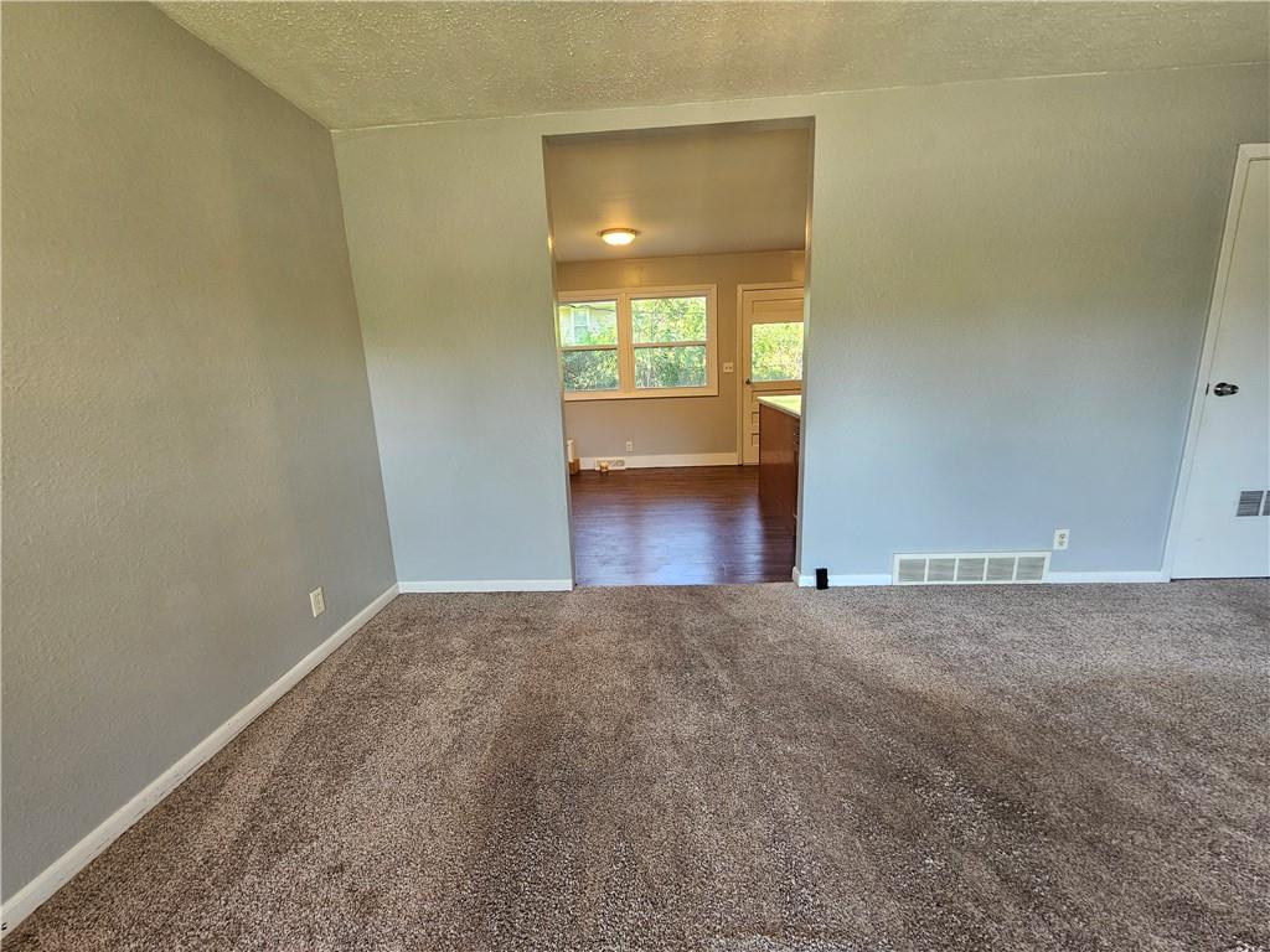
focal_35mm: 13
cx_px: 635
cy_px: 476
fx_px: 477
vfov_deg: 89.9
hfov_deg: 106.2
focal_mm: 2.2
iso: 160
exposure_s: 1/60
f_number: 2.2
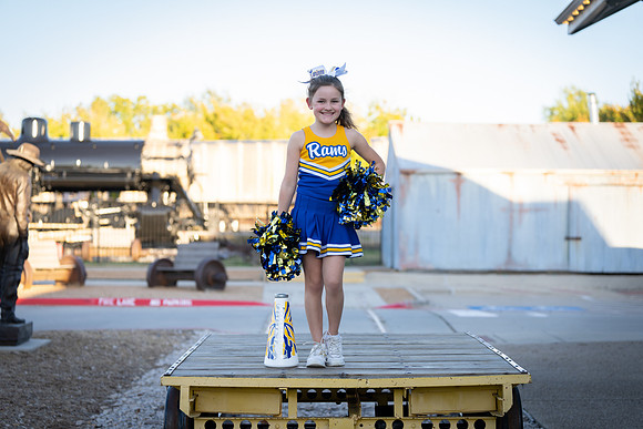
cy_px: 214
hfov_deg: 28.8
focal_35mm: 70
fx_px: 1251
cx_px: 322
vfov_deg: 19.5
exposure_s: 1/320
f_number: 2.8
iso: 125
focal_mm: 70
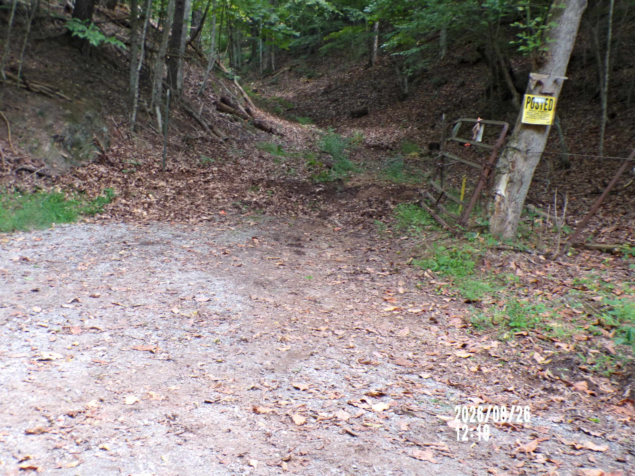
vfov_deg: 29.7
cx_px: 318
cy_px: 238
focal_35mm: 49
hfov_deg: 38.9
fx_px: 899
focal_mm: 8.7
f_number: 3.5
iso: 194
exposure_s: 1/34
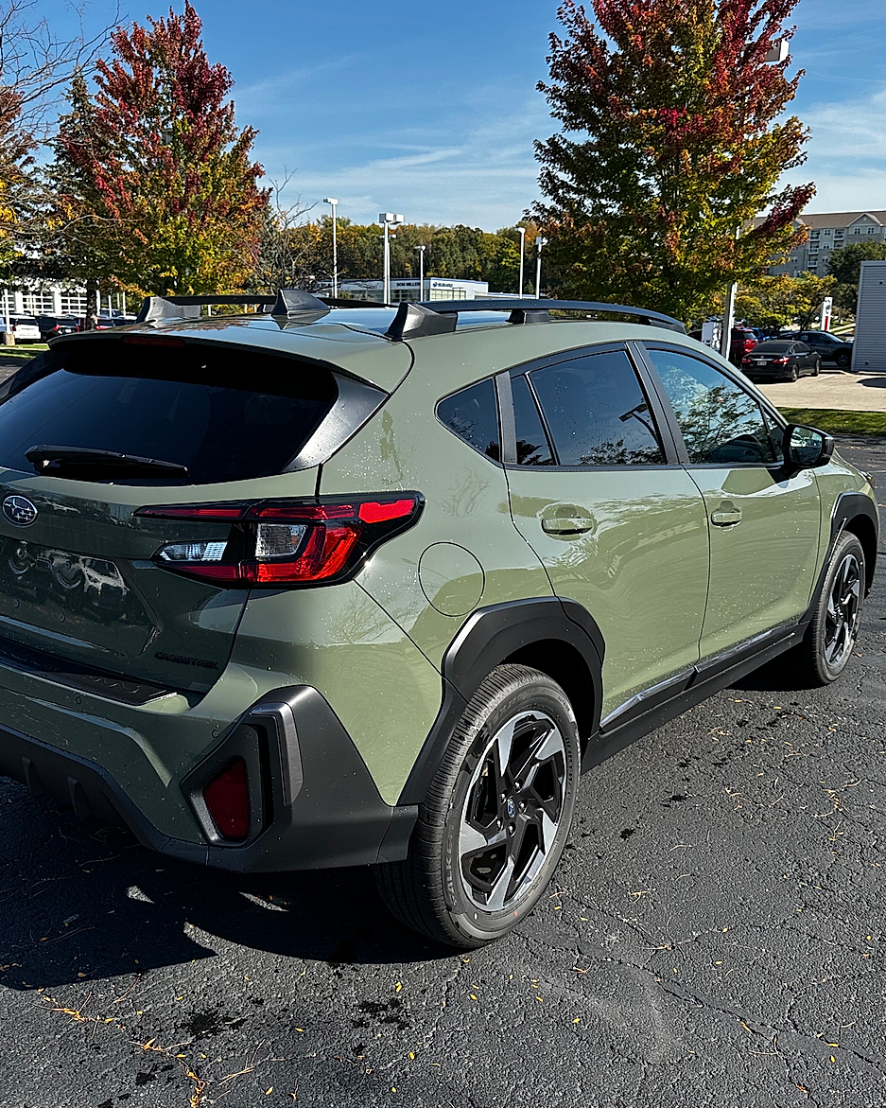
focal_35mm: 32
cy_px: 554
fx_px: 1049
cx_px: 417
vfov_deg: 55.7
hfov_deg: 45.8
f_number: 1.78
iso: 80
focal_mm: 6.86
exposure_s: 1/1988
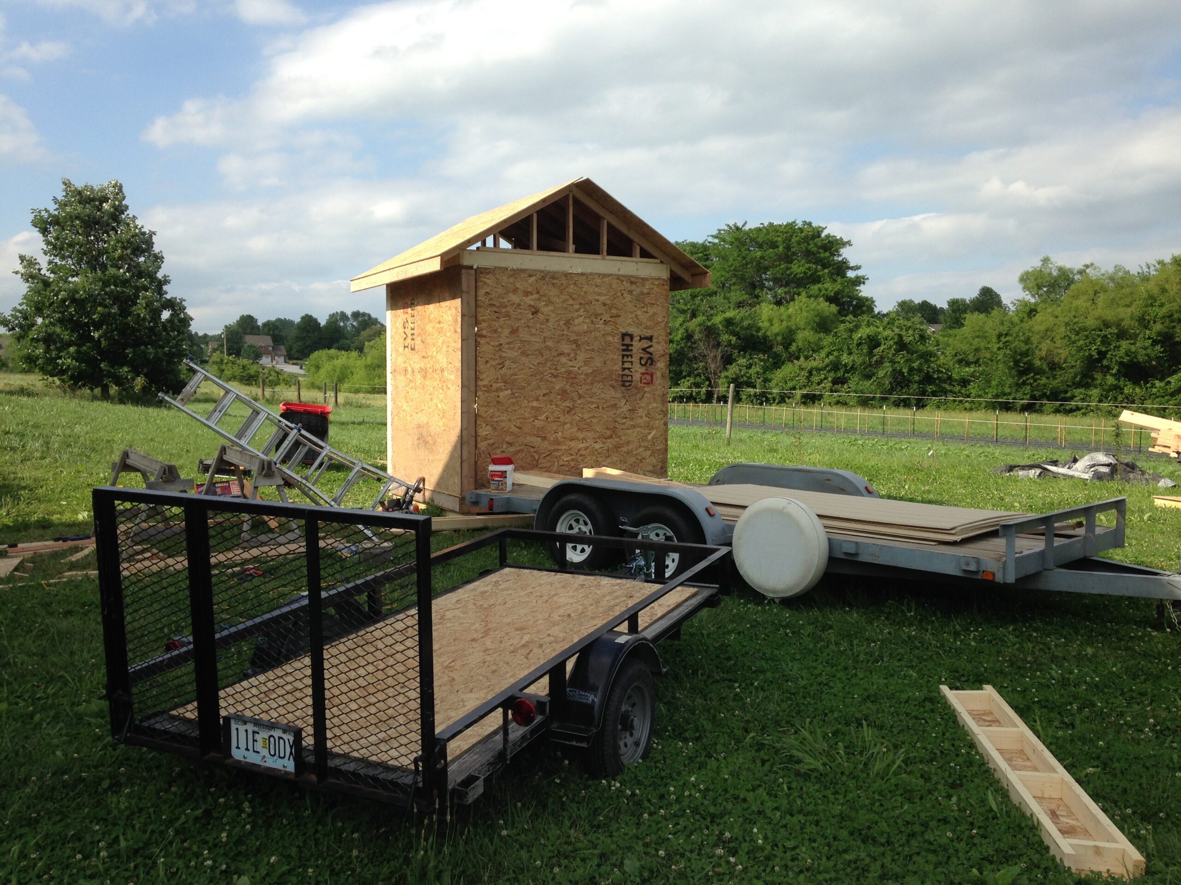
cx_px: 590
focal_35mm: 33
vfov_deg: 42.9
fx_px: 1126
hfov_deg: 55.4
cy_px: 442
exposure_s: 1/1063
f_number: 2.4
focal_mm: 4.12
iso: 50
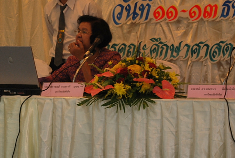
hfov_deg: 11.2
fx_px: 1197
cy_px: 66
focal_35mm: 183
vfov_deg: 7.5
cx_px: 87
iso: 200
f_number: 5.6
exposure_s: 1/10
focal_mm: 55
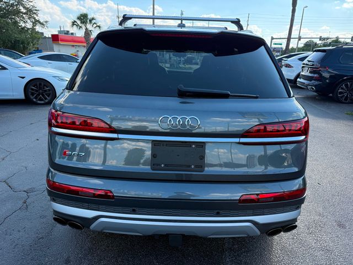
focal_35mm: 24
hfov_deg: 71.6
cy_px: 132
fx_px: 245
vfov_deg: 56.8
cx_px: 176
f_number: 1.78
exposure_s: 1/1106
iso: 100
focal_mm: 6.76
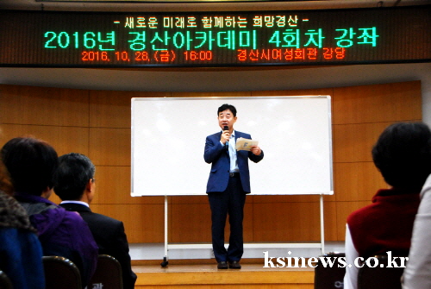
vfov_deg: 25.1
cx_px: 216
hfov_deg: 36.8
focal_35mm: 54
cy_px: 144
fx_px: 647
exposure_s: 1/80
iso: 1250
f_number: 4.2
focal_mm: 36
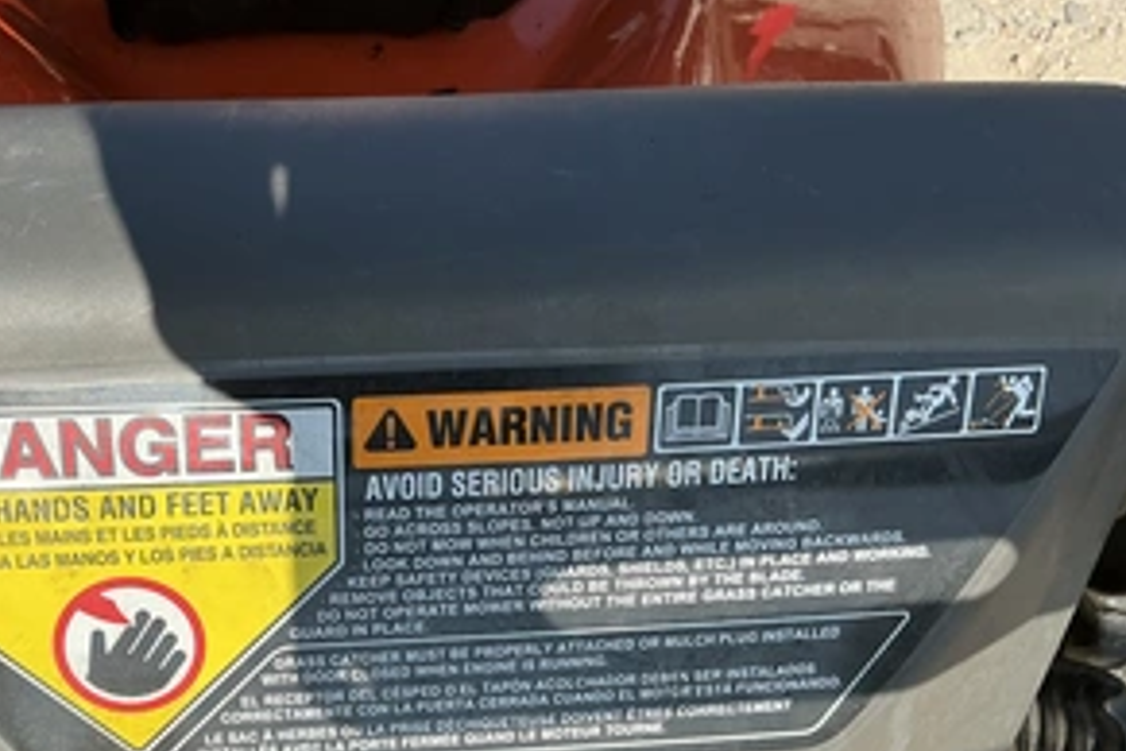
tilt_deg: -64.6
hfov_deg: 47.5
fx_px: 1251
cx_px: 360
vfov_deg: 33.0
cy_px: 515
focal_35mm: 40
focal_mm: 3
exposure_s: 1/1195
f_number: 1.8
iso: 25
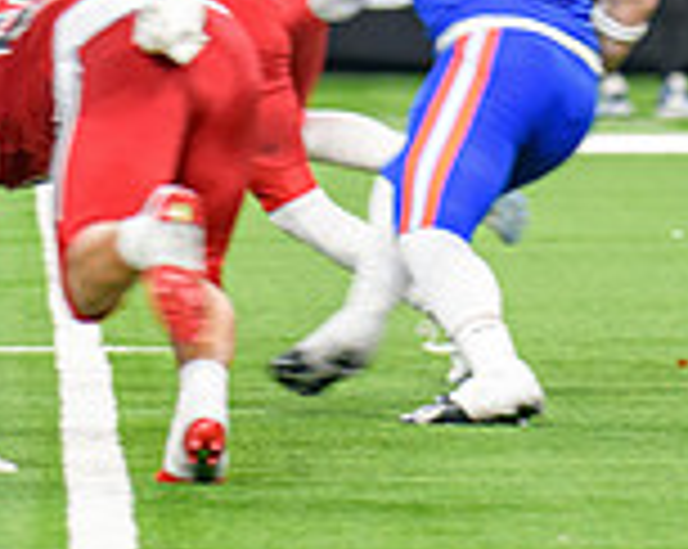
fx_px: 15232
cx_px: 315
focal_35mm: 749
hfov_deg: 2.6
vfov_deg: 2.1
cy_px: -245
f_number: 2.8
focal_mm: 210
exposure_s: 1/400
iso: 1000
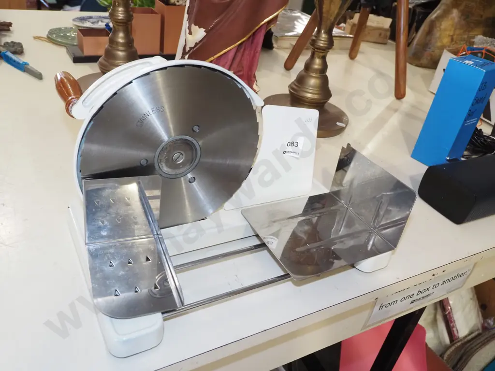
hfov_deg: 60.0
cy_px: 186
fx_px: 429
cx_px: 248
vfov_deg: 46.8
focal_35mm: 30
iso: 2500
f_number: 5.6
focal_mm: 15
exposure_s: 1/125
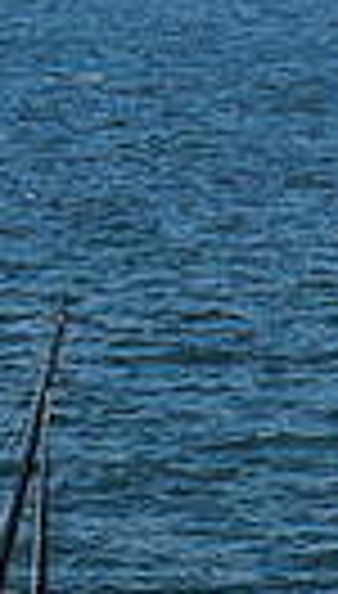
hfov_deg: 5.3
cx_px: 189
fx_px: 3621
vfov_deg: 9.2
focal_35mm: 229
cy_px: 817
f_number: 3.8
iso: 100
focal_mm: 8.6
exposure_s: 1/800
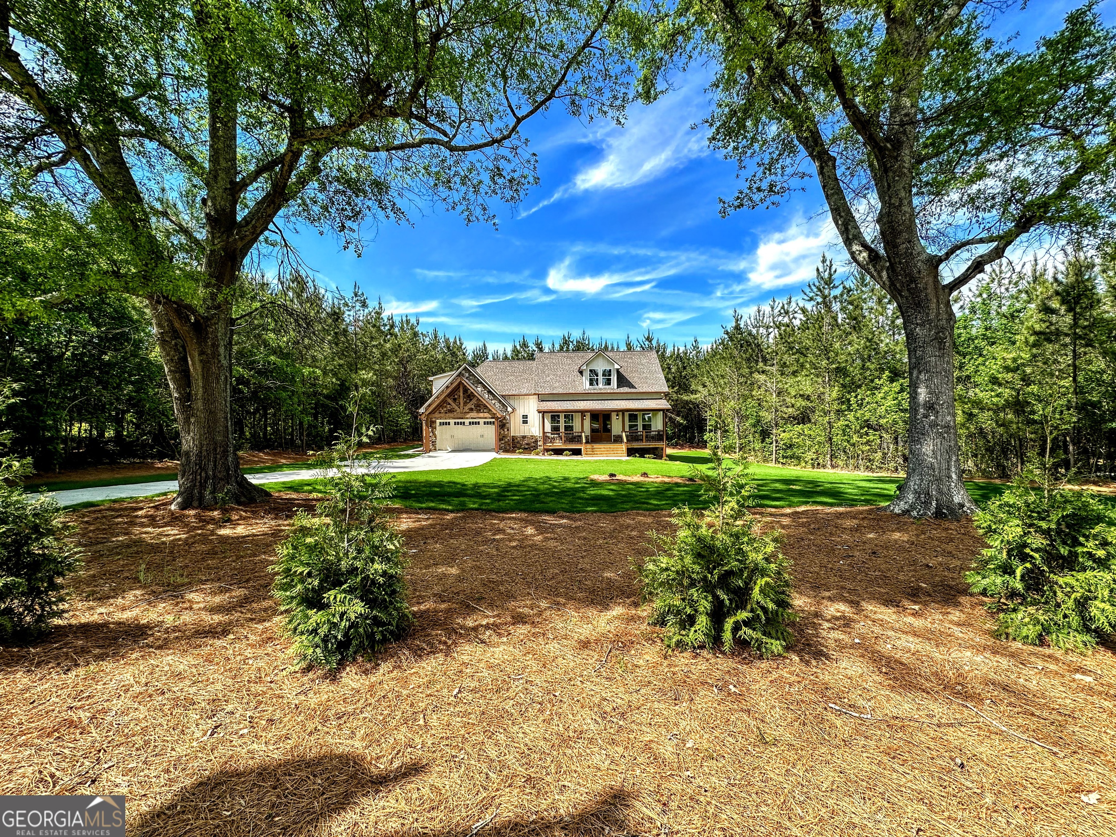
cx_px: 558
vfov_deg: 85.7
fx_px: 451
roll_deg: +0.7
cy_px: 418
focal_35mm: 14
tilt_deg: -0.4
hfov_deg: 102.1
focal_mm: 2.22
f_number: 2.2
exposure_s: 1/1383
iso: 40
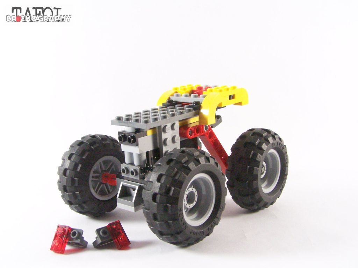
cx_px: 179
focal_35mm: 48
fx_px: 496
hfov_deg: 39.7
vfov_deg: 30.3
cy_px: 134
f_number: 4
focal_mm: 8
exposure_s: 1/60
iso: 400
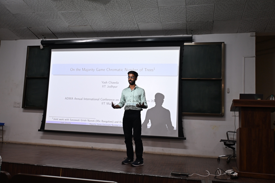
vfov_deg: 38.9
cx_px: 138
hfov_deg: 55.8
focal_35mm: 34
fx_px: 260
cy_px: 92
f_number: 4.5
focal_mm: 23
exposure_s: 1/60
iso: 450
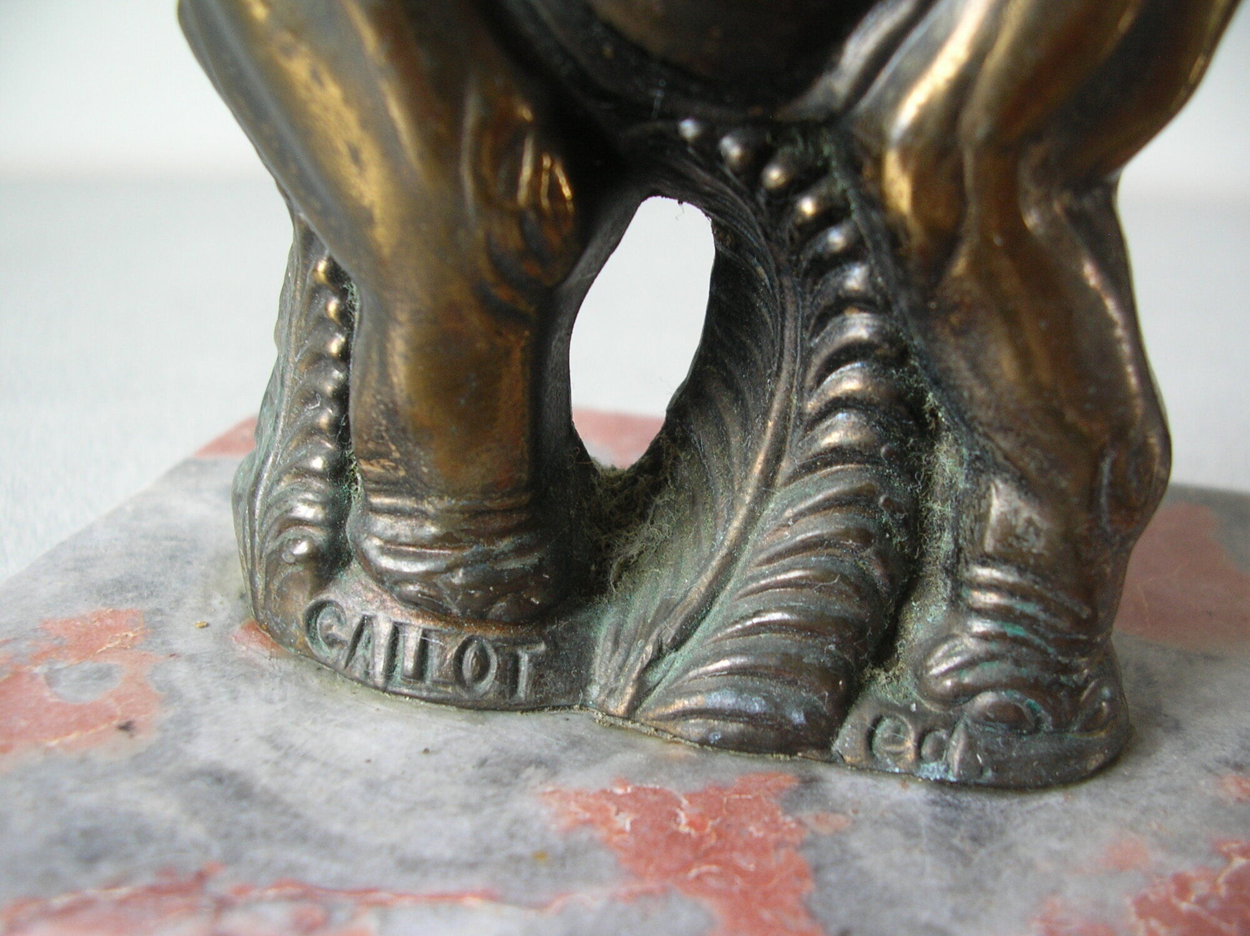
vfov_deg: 40.7
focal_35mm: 35
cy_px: 468
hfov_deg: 52.7
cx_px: 625
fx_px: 1263
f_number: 2.8
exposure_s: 1/7.7
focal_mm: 5.8
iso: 50
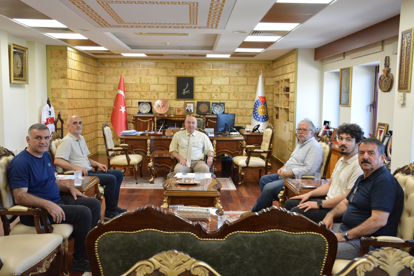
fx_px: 414
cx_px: 207
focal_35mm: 36
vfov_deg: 36.9
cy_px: 138
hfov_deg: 53.1
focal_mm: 24
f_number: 5
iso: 1600
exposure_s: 1/100
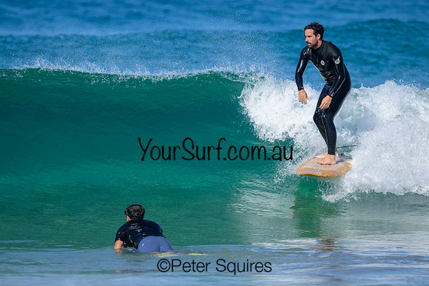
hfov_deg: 2.4
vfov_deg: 1.6
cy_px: 135
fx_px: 10381
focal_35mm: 871
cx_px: 228
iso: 280
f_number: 6.3
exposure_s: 1/2000
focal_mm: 800
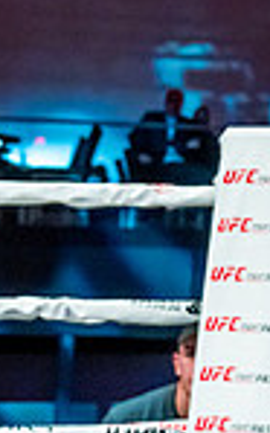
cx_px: 795
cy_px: -33
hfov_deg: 6.1
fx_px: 2333
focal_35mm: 198
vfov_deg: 10.5
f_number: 4
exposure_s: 1/320
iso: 4000
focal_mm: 50
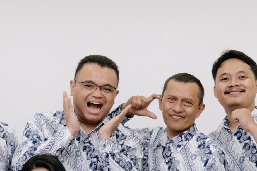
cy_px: 61
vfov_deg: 6.0
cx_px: 75
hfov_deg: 9.0
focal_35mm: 228
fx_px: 1628
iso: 1600
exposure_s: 1/125
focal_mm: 35
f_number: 3.5
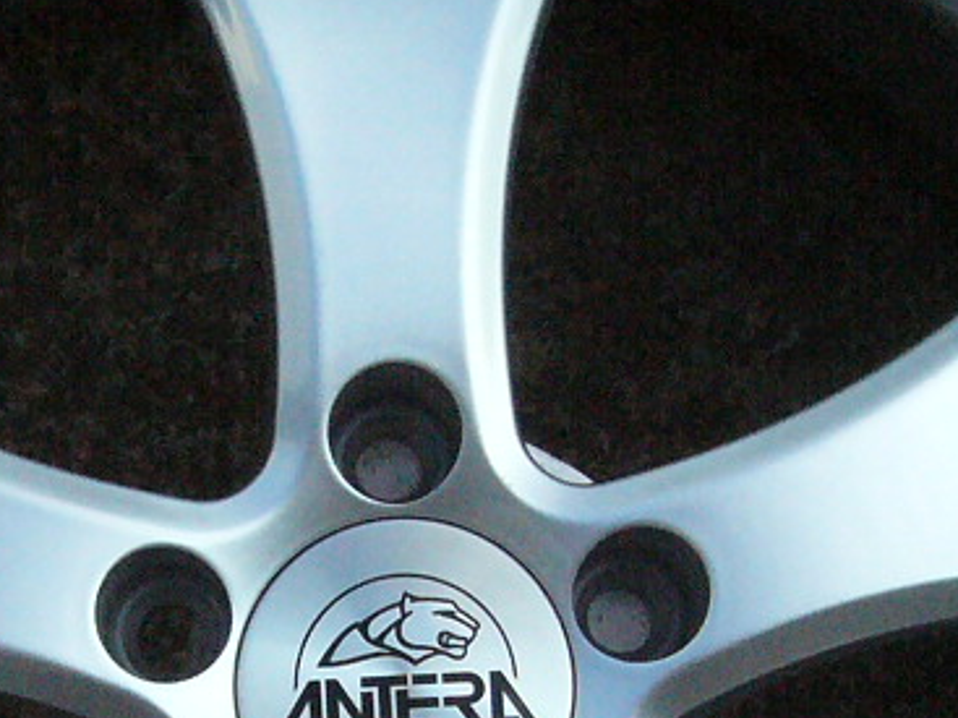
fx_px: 3375
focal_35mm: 122
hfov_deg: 16.2
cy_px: 736
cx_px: 423
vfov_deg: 12.0
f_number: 5.6
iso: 400
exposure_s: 1/640
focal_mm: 5.8
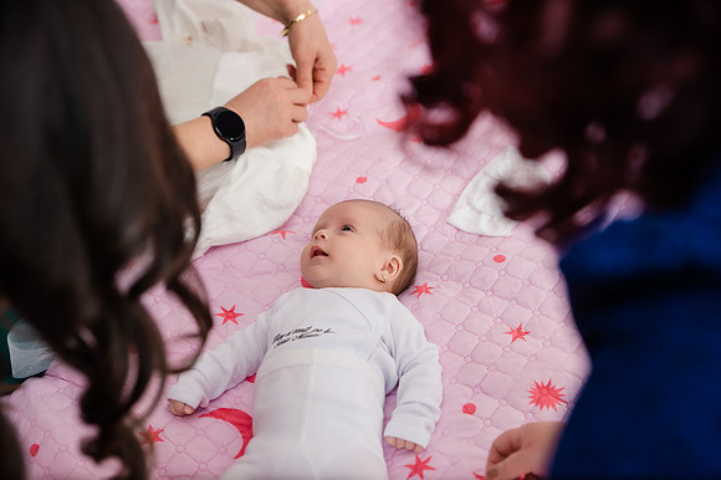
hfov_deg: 39.6
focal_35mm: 50
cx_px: 360
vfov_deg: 27.0
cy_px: 240
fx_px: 1001
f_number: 3.5
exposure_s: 1/250
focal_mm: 50
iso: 400
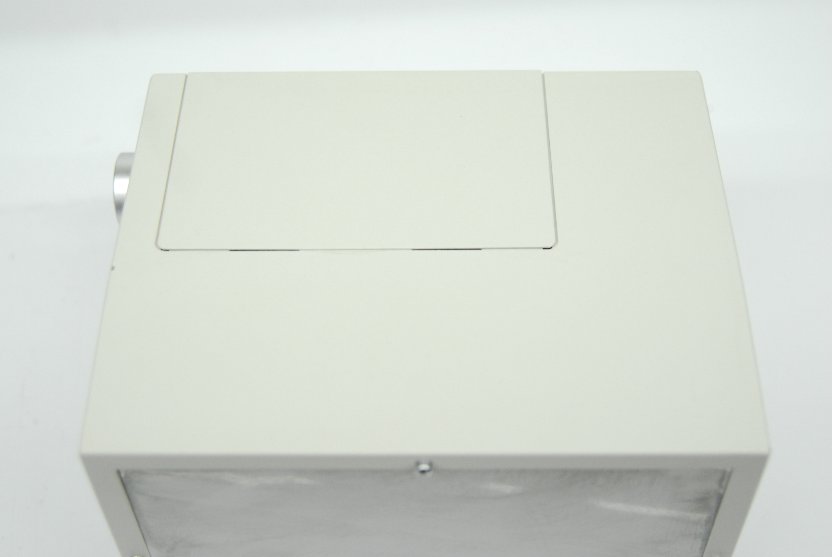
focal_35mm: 60
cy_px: 278
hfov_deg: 33.4
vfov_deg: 22.7
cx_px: 416
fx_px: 1388
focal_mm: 40
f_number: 3.3
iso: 800
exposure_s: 1/160
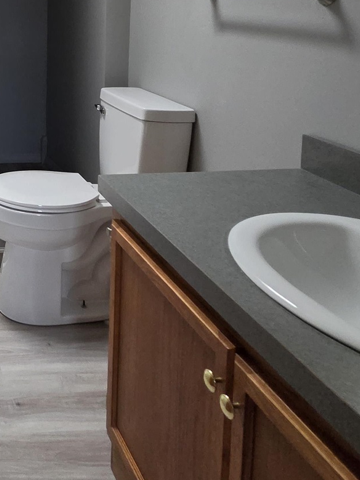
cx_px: -81
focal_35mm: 36
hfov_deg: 32.3
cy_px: 50
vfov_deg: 46.4
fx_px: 499
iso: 400
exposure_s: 1/60
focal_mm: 2.2
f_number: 2.2
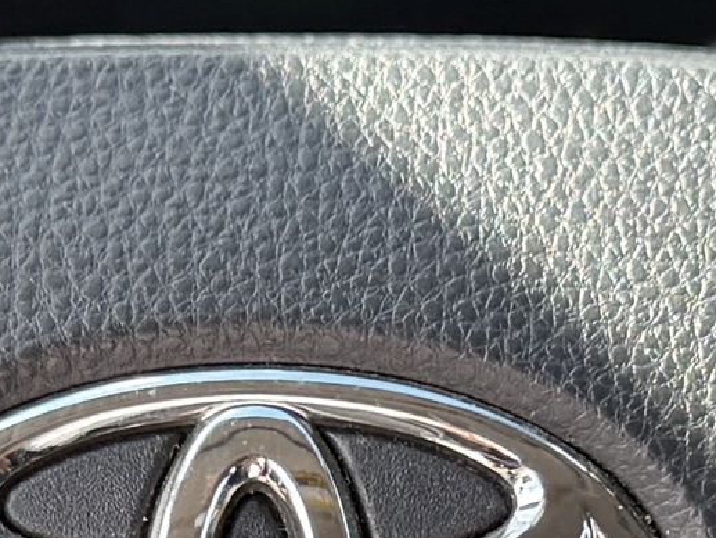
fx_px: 3931
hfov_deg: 10.4
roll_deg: -0.2
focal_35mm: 190
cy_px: 946
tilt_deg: -17.8
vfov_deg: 7.6
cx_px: 298
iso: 100
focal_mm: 6.76
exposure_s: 1/607
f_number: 1.78
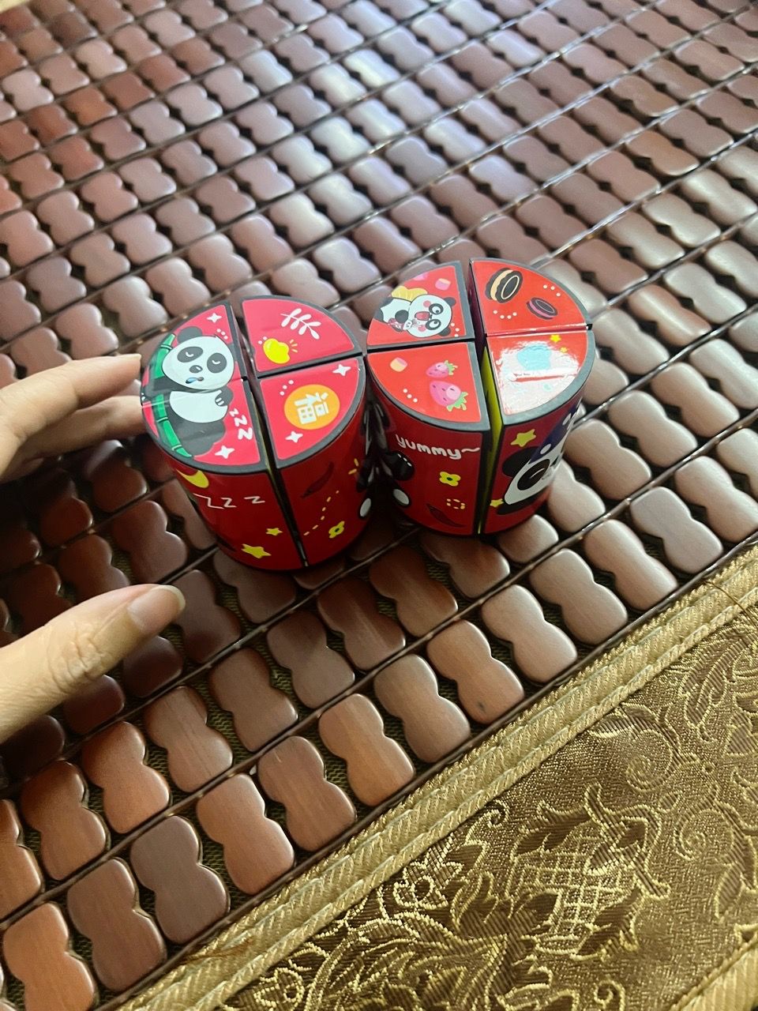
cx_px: 379
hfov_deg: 53.1
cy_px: 506
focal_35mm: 26
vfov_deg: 67.3
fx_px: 759
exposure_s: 1/60
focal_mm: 5.7
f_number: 1.5
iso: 320
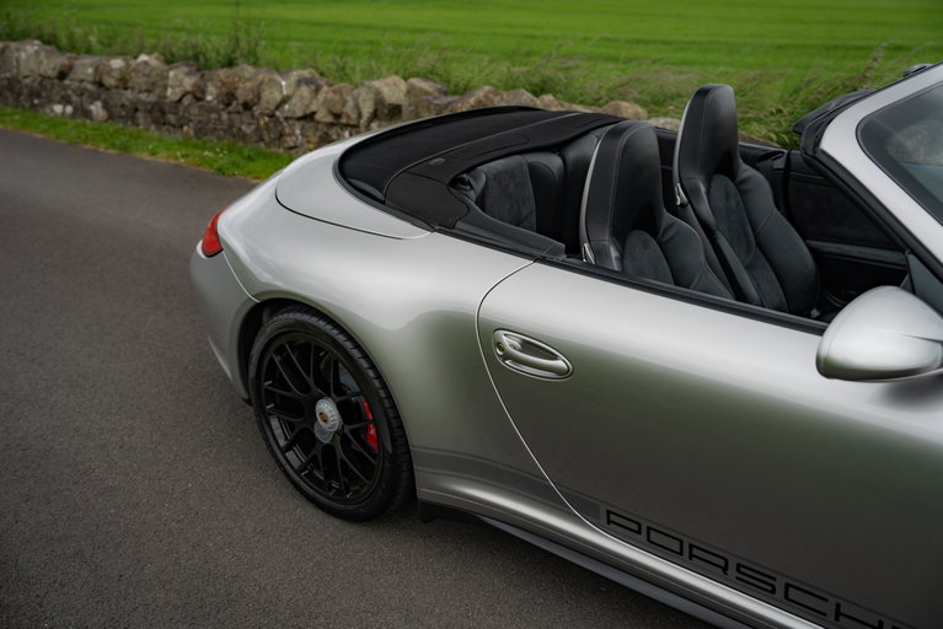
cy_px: 314
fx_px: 891
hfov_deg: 55.8
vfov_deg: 38.9
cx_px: 472
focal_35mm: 34
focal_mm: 34
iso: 100
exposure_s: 1/250
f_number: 2.8
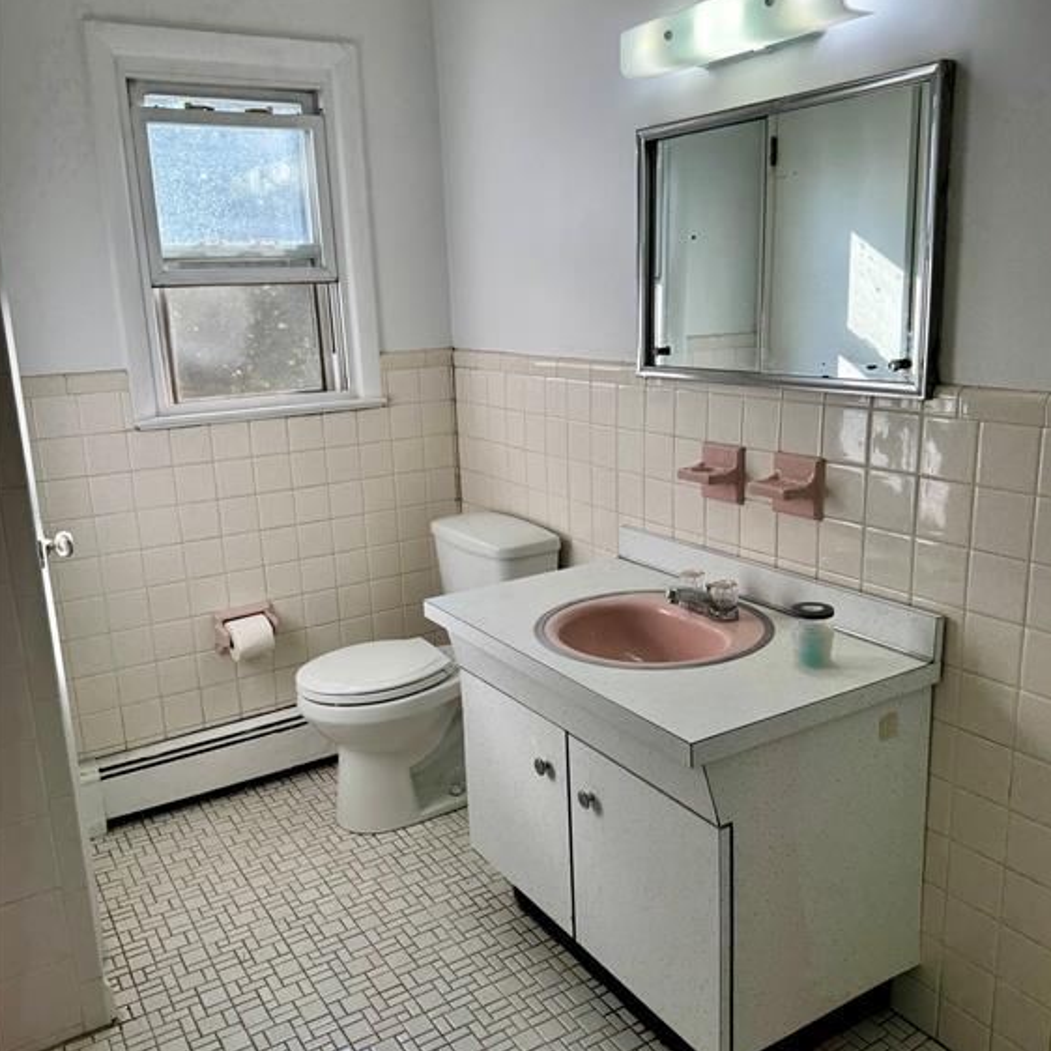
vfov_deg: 55.6
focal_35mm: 29
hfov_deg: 55.6
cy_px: 527
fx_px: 996
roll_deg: +3.3
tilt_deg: -13.5
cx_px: 529
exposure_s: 1/567
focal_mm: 6.76
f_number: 1.78
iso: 80
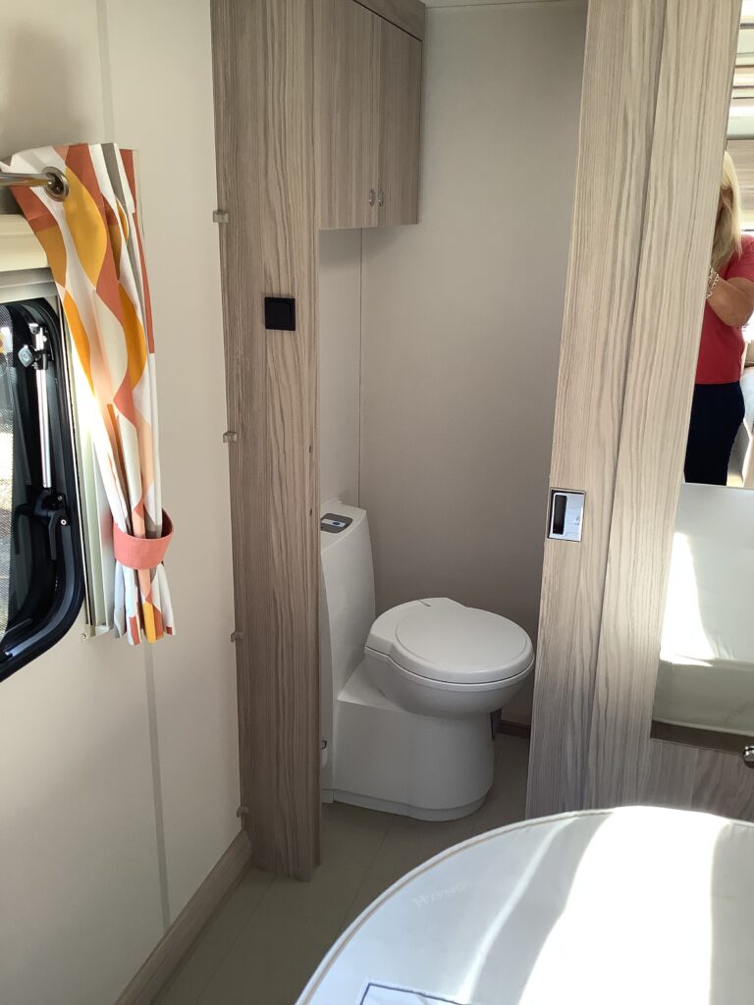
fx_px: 900
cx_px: 377
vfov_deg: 58.4
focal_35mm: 31
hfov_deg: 45.4
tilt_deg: -18.9
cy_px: 502
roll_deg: -2.4
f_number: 2.4
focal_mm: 3.3
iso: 80
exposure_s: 1/100
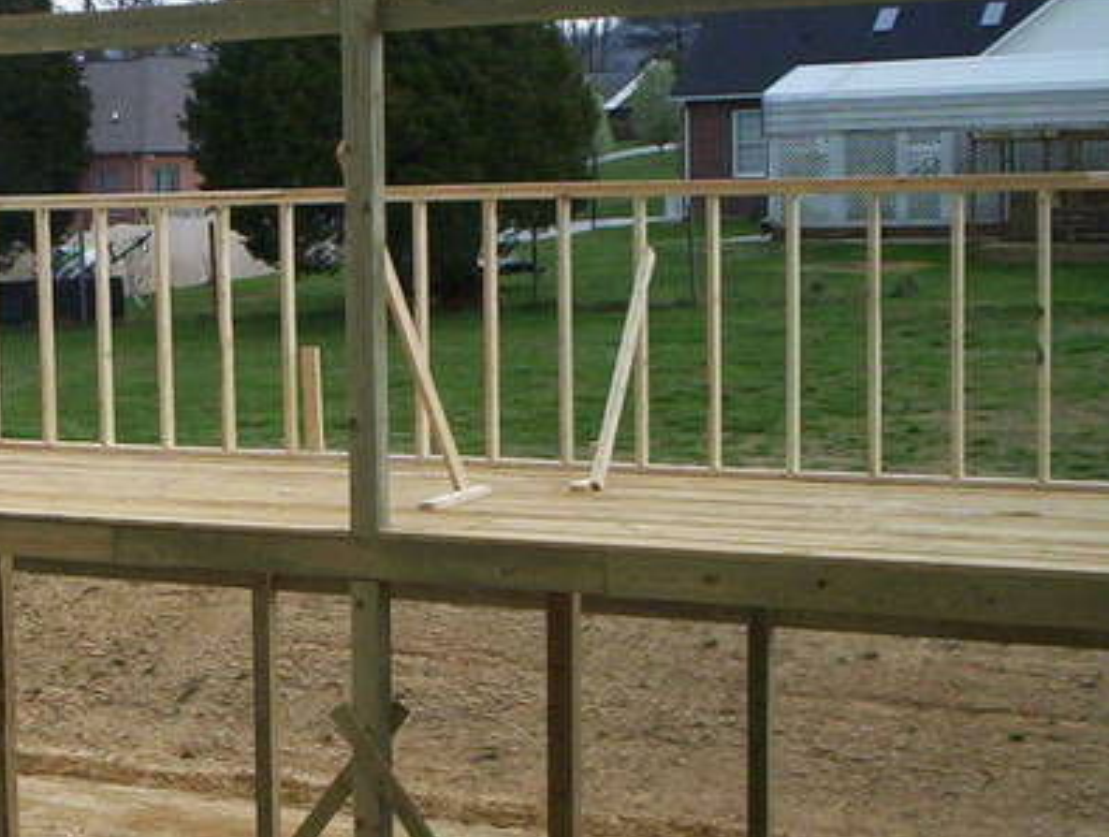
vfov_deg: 19.0
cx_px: -11
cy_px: 437
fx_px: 2504
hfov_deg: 23.8
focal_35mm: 78
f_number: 4.5
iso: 100
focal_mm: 4.99
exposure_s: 1/162
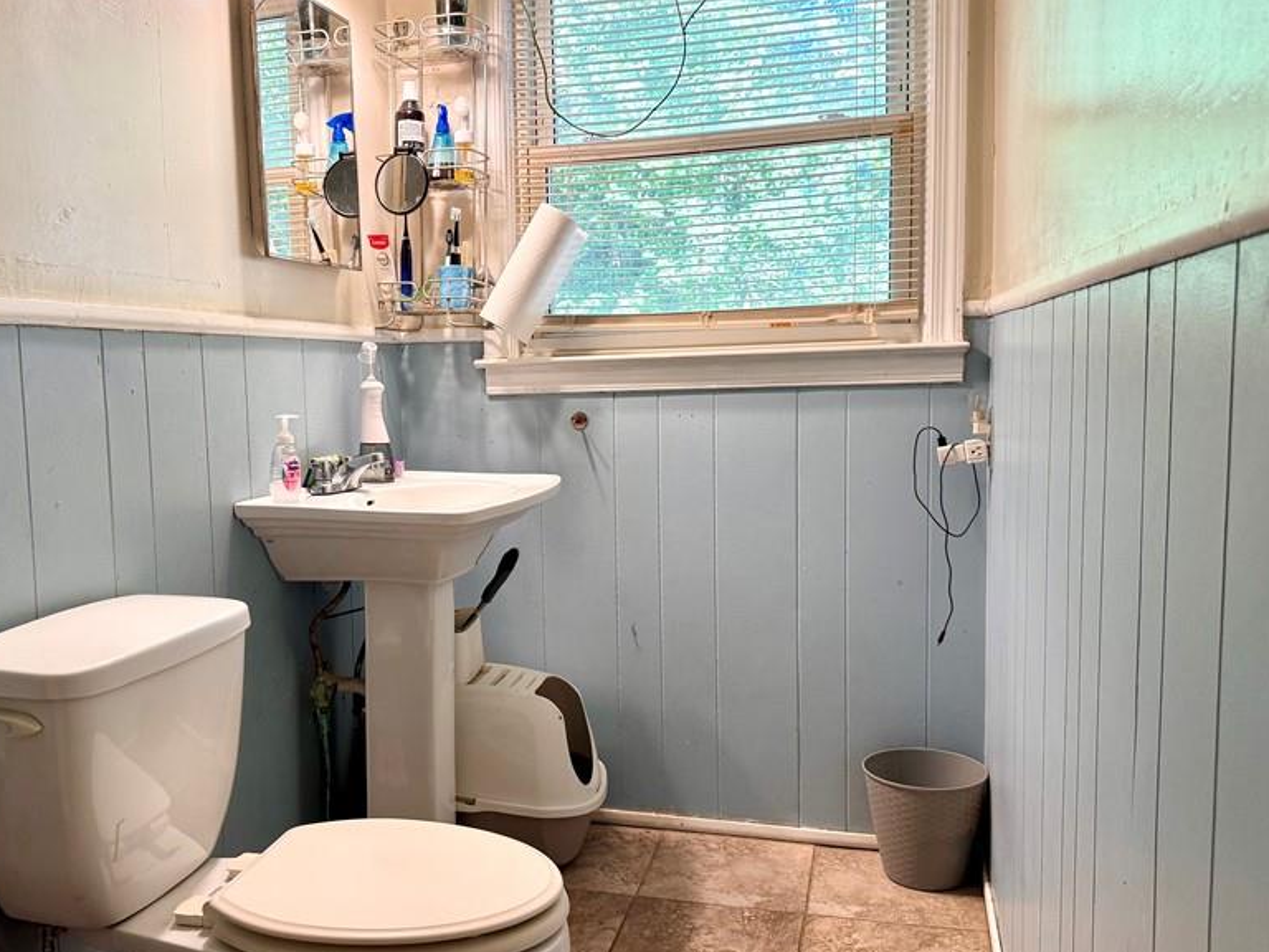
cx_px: 507
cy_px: 488
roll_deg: +1.3
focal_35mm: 32
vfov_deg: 44.2
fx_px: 1173
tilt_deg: -5.9
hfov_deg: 56.4
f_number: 1.78
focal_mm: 6.76
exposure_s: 1/60
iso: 100
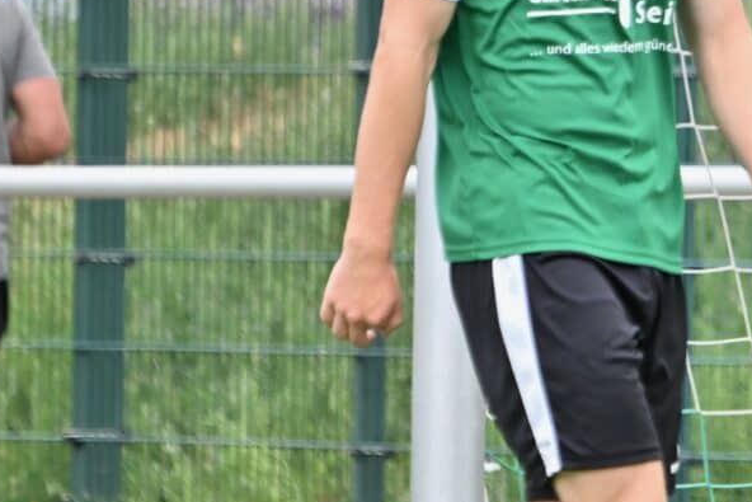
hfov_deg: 2.0
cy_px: 341
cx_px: 1141
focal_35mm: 1038
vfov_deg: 1.3
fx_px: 21687
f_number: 5.6
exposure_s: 1/1600
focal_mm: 300
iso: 560
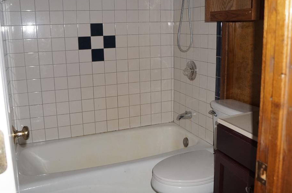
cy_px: 84
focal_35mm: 34
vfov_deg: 38.6
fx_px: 275
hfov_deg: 55.9
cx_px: 143
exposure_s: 1/60
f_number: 3.5
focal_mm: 20
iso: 800
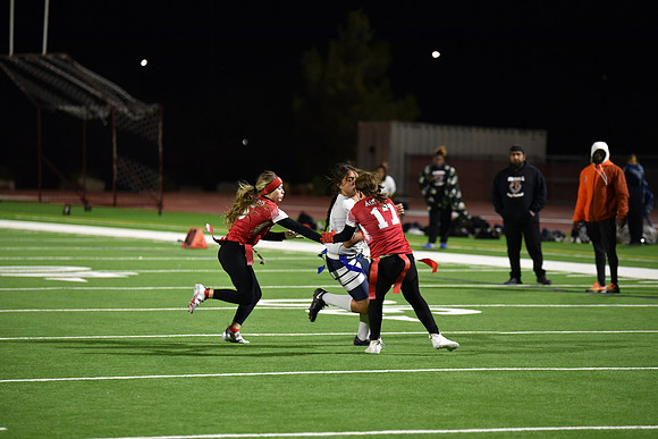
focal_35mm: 185
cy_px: 220
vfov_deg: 7.4
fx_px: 3382
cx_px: 329
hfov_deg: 11.1
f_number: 2.8
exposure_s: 1/640
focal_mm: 185
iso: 5000
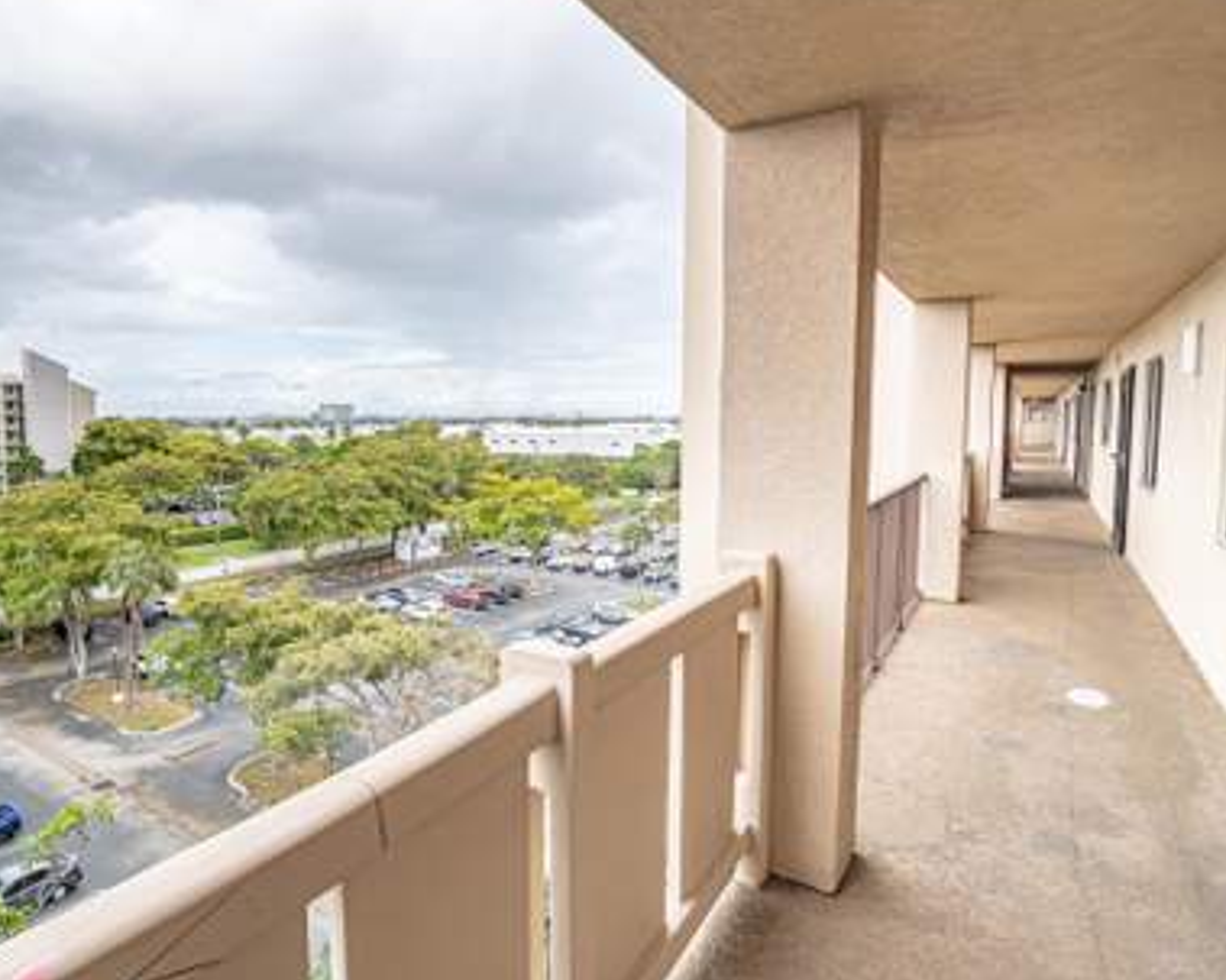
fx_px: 689
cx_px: 505
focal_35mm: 19
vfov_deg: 70.8
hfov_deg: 82.5
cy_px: 471
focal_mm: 11
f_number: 4.5
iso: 200
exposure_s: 1/800
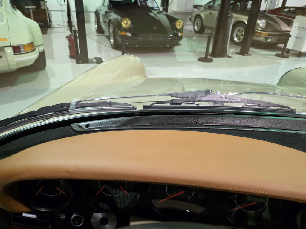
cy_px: 114
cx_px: 153
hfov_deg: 73.9
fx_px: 203
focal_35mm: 23
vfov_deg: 58.9
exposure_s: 1/120
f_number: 1.7
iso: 1250
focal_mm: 6.3
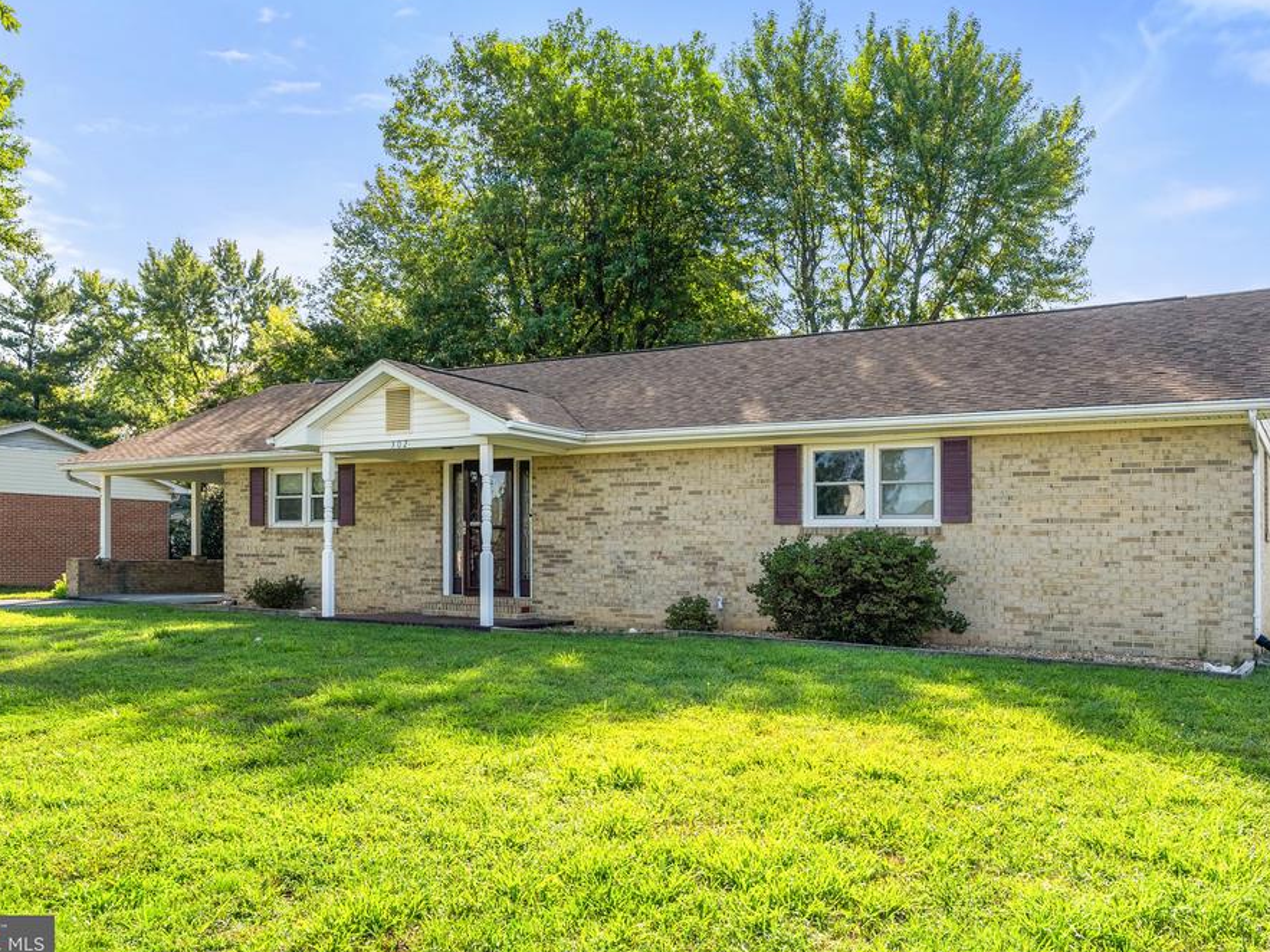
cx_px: 631
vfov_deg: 48.2
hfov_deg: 61.7
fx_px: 1064
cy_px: 476
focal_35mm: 29
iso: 640
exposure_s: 1/400
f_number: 8
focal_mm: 26
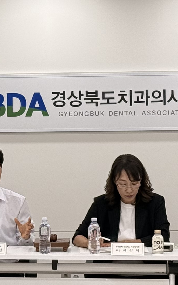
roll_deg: +0.5
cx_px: 39
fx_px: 1451
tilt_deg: +2.4
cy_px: 57
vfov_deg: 11.2
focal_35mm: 187
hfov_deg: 7.0
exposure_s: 1/191
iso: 64
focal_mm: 6.76
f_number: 1.78
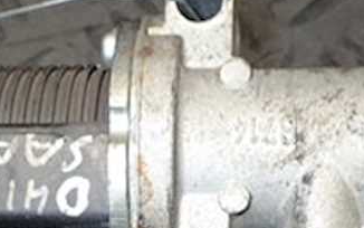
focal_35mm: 100
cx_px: 154
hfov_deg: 20.8
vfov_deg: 12.6
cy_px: 307
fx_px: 992
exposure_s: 1/30
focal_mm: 5.5
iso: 100
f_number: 6.3
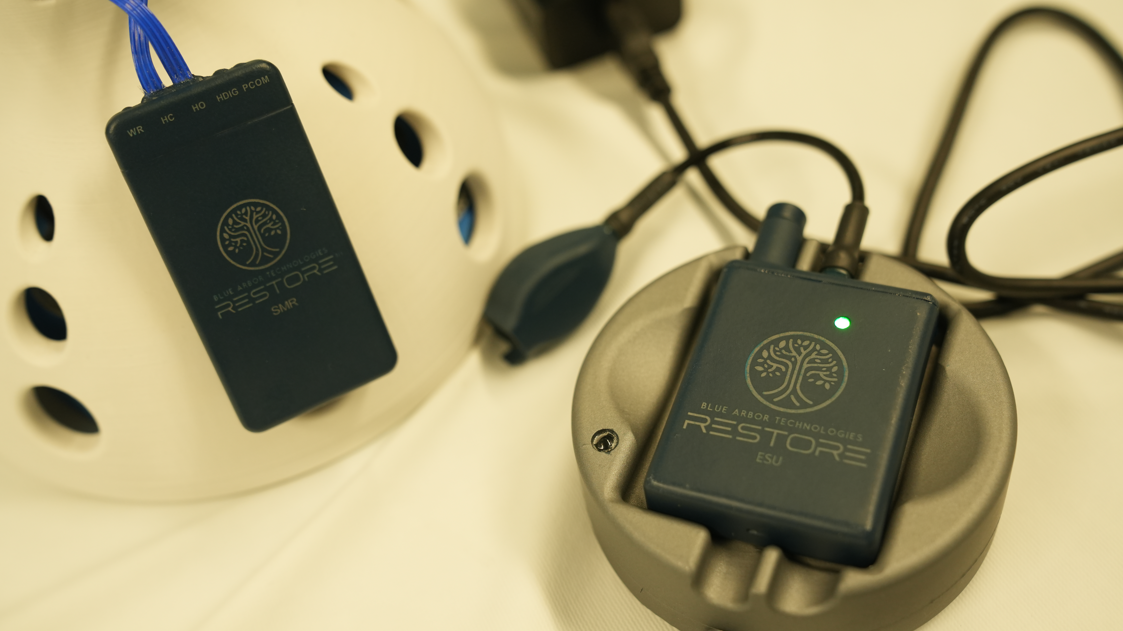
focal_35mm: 49
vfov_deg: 24.4
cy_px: 334
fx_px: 1459
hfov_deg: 42.1
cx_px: 568
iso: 800
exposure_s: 1/125
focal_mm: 46
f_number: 4
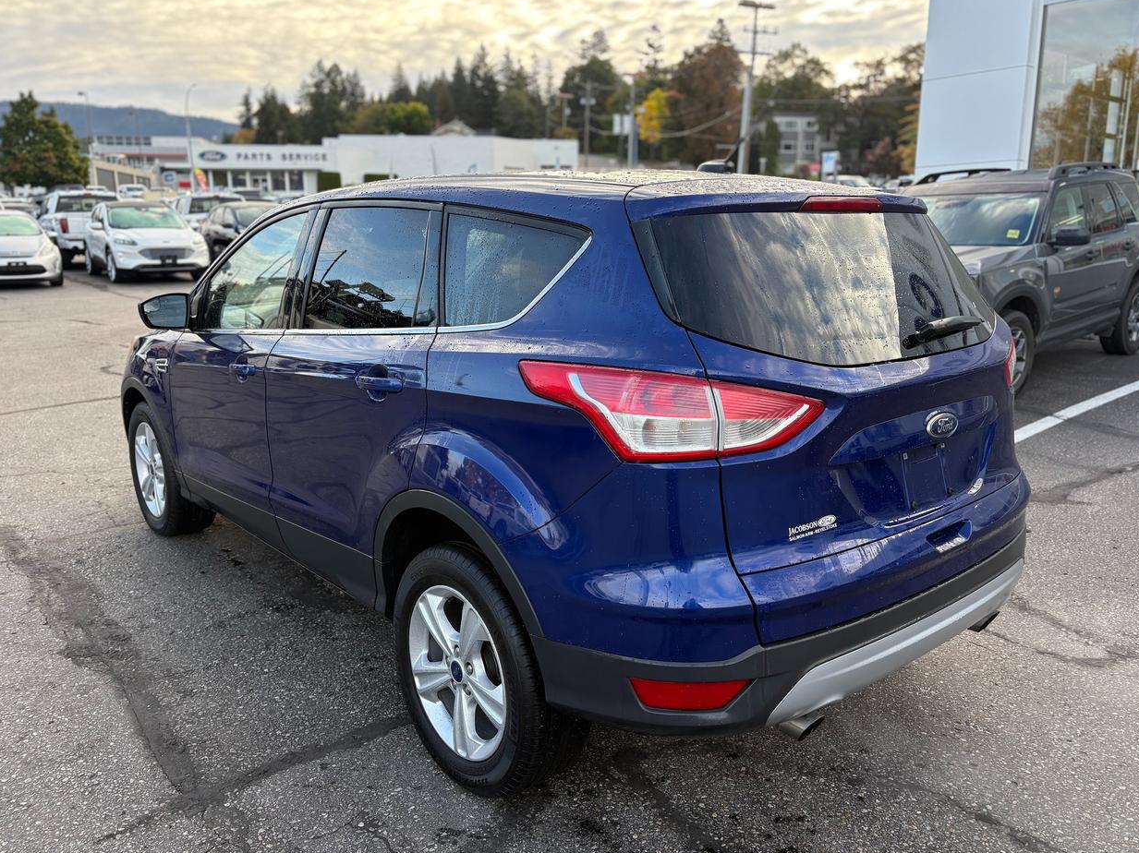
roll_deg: +0.6
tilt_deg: -12.7
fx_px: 888
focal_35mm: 27
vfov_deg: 51.3
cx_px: 575
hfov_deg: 65.3
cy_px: 419
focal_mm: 5.96
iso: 64
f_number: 1.6
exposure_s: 1/441
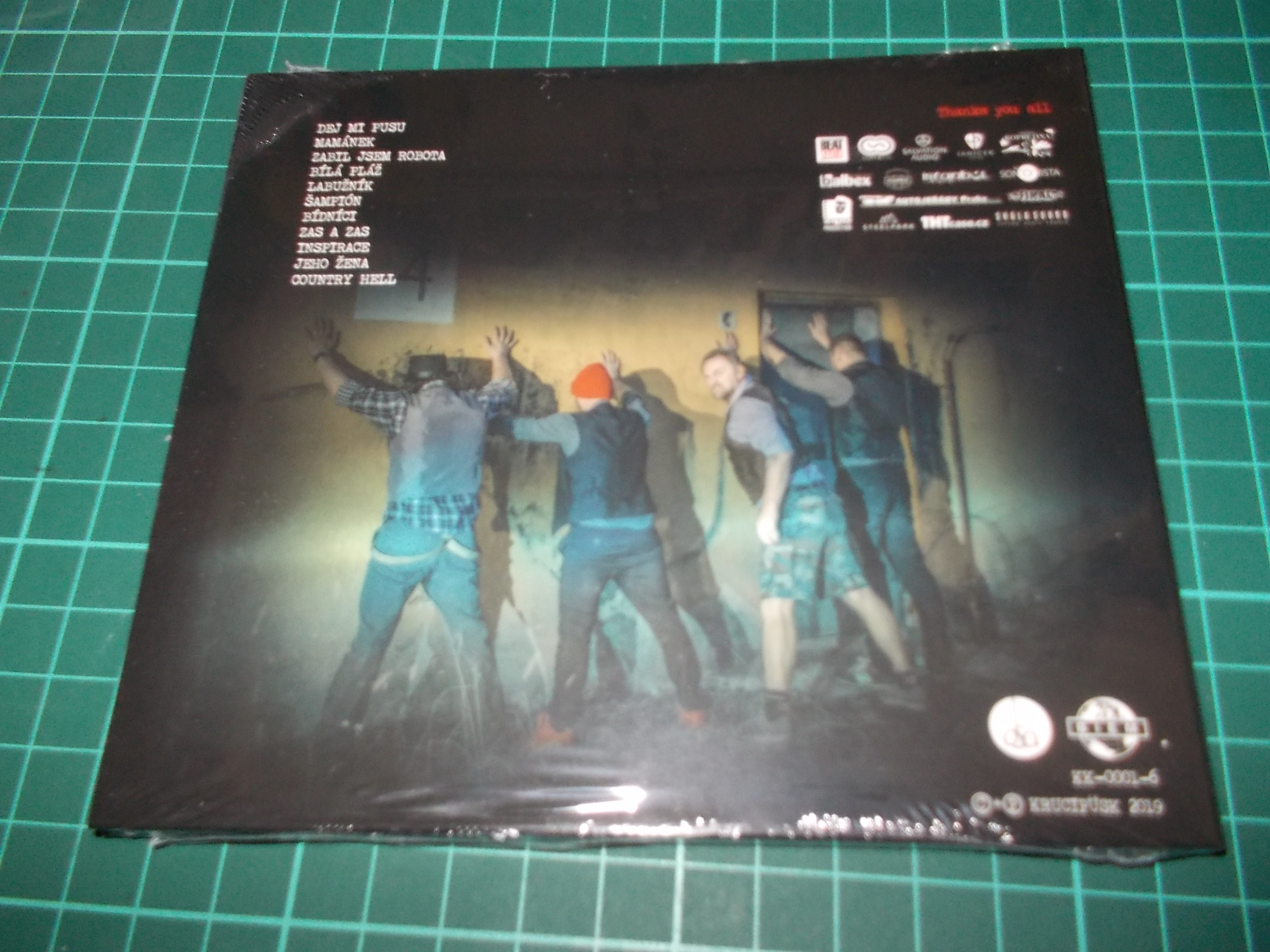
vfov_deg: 48.2
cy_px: 476
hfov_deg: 61.7
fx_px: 1064
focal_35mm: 29
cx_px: 635
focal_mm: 4.1
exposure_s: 1/30
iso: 200
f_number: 3.3
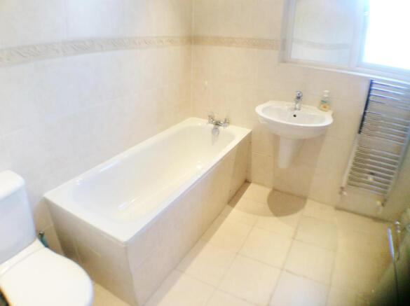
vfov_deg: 44.1
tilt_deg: -26.3
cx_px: 205
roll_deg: -0.1
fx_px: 378
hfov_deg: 56.9
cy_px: 153
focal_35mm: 32
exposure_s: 1/24
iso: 50
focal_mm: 3.3
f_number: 2.4
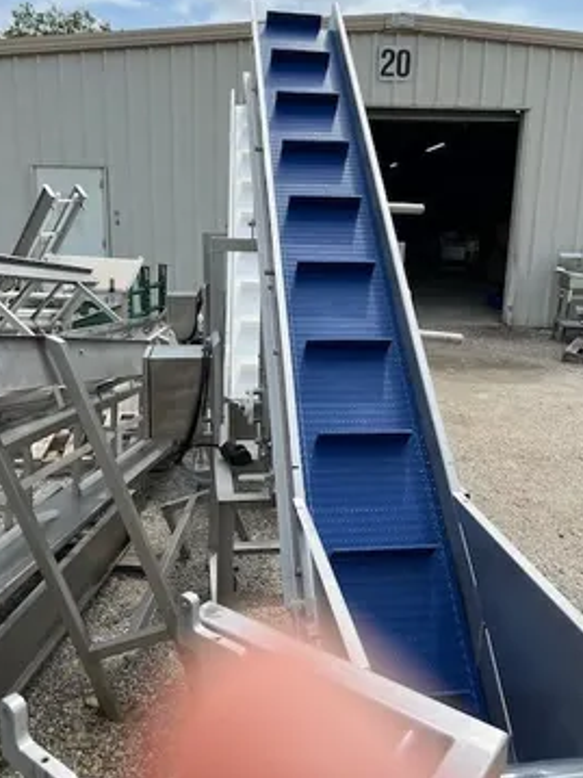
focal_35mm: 29
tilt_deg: -12.2
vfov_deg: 61.5
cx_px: 284
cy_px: 349
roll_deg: +0.1
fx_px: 652
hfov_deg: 48.2
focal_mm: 5.7
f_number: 1.5
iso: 50
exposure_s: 1/3460
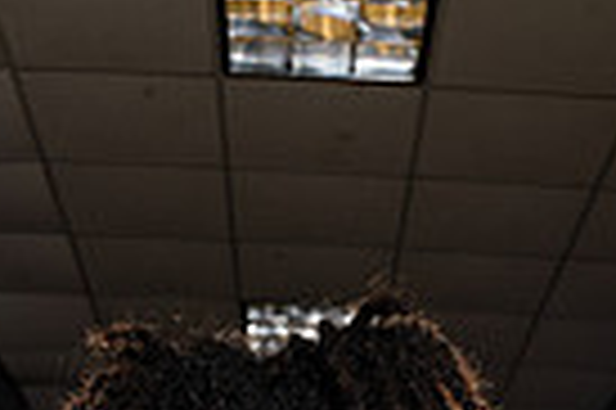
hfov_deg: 22.1
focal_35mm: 92
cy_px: 1009
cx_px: 207
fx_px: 1572
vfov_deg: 11.8
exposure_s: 1/250
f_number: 8
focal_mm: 28
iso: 100
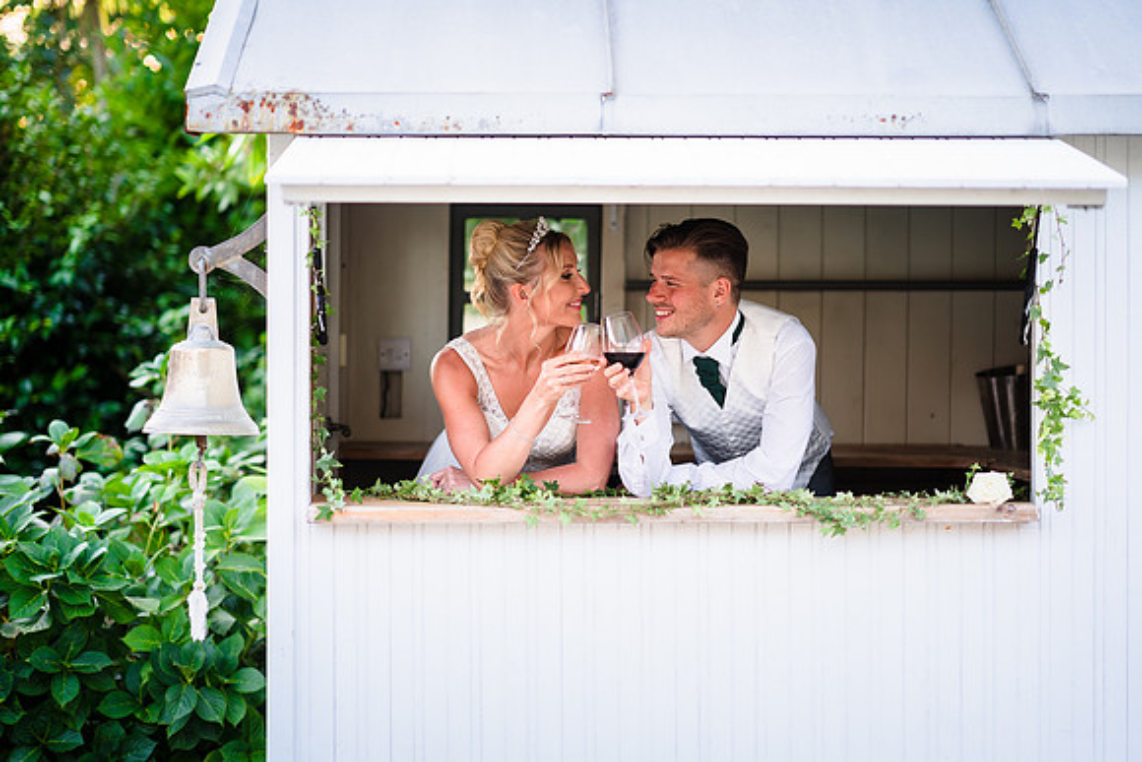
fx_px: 2764
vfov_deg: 15.7
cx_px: 571
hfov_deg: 23.3
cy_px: 381
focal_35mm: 87
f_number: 1.4
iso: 100
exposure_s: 1/100
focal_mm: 85
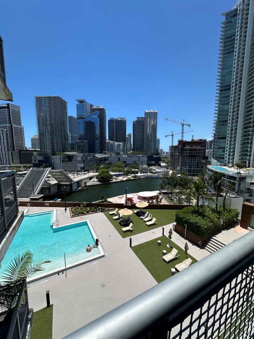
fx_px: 137
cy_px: 170
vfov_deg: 102.1
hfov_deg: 85.7
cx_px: 127
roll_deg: -0.4
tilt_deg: -6.5
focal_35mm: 14
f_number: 2.2
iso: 50
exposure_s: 1/2092
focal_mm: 2.22
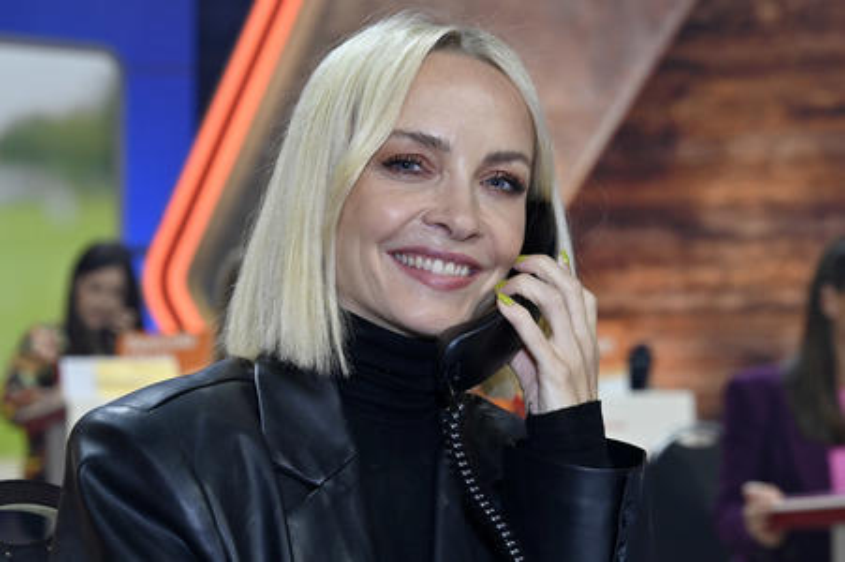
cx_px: 422
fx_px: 1243
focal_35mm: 53
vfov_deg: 25.5
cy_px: 281
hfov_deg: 37.5
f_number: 4
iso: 800
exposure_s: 1/200
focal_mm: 53
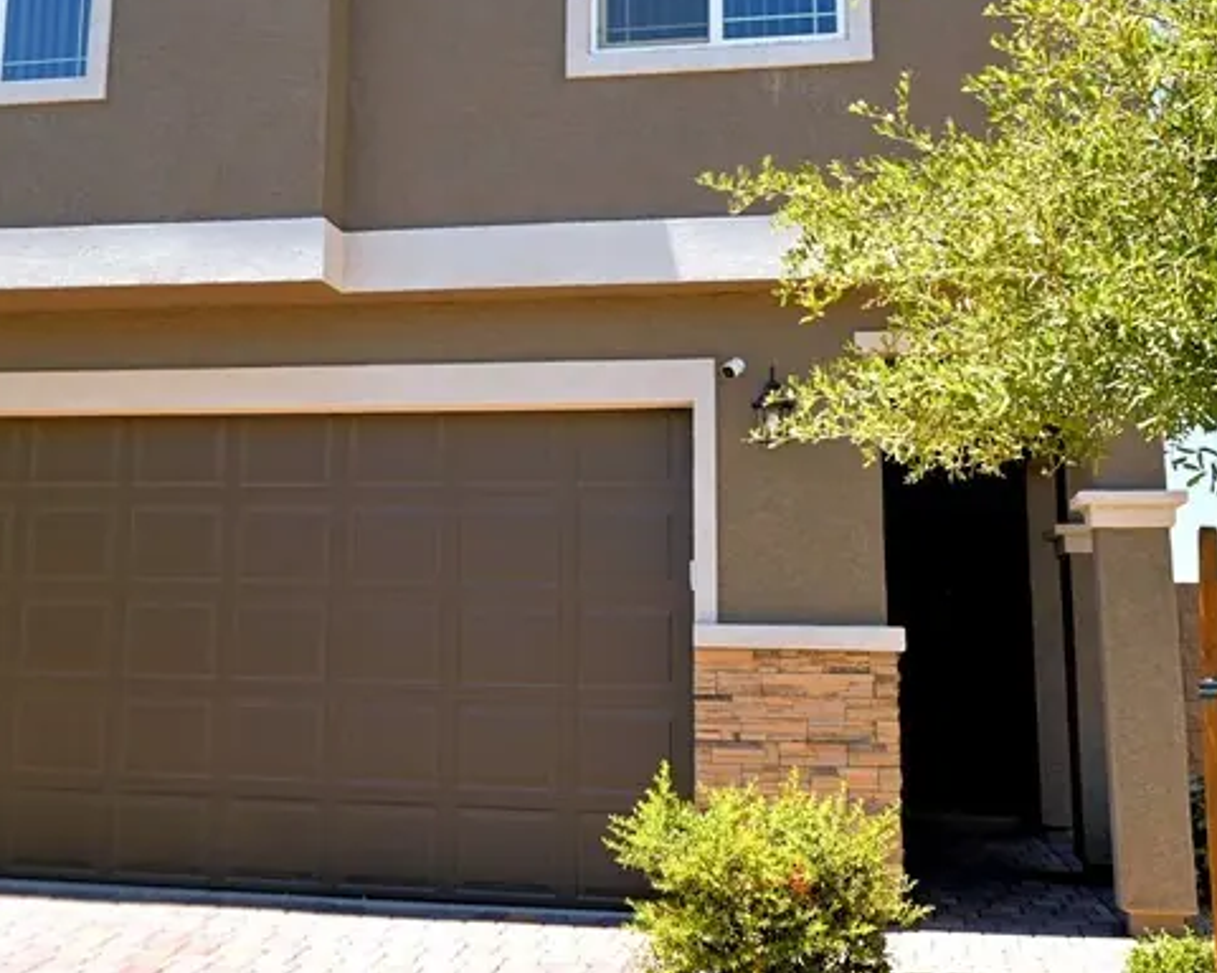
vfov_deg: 29.4
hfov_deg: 36.3
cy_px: 291
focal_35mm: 51
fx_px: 1837
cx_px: 421
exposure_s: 1/250
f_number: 6.3
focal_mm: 16
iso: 100
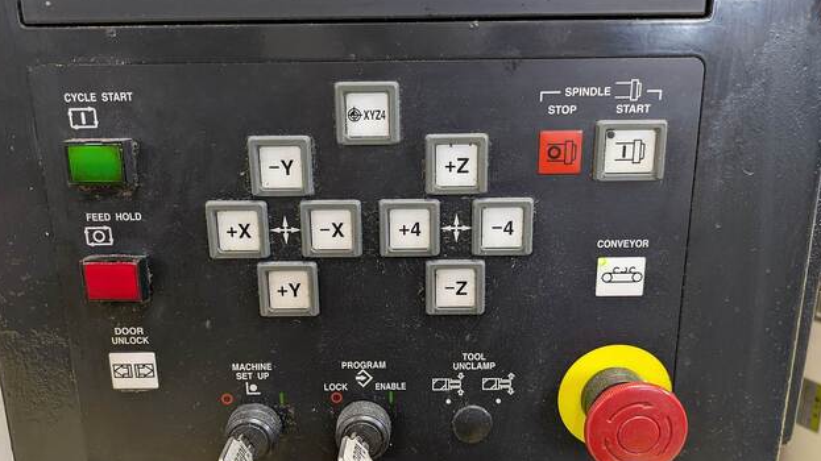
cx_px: 406
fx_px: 609
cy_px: 265
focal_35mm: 28
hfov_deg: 67.9
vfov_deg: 41.4
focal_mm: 5.43
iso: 333
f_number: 1.89
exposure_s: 1/25
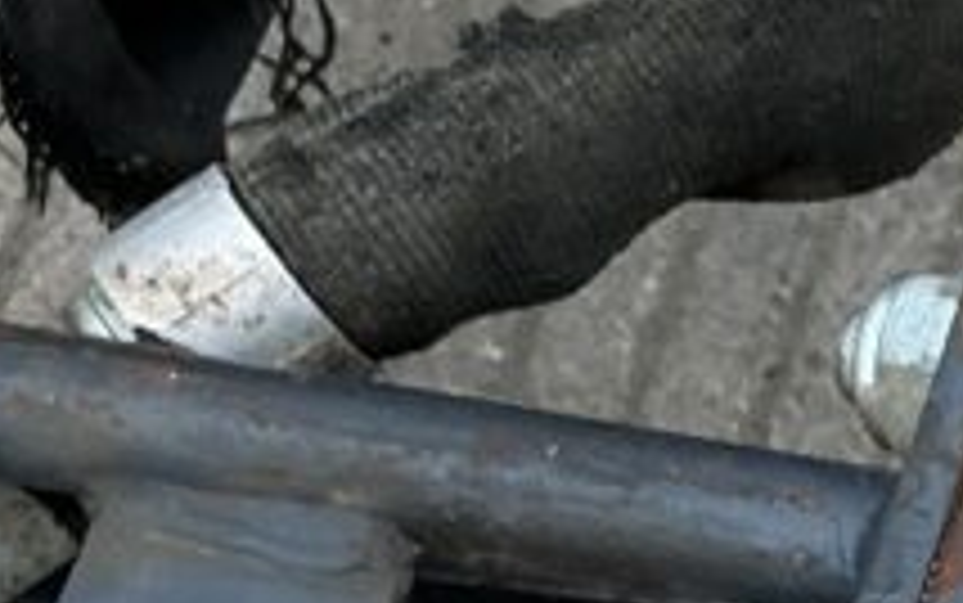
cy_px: 1206
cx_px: 1818
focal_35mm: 142
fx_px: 3729
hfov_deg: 13.1
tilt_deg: -74.2
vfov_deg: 8.7
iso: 16
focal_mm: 3
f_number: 1.8
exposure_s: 1/135
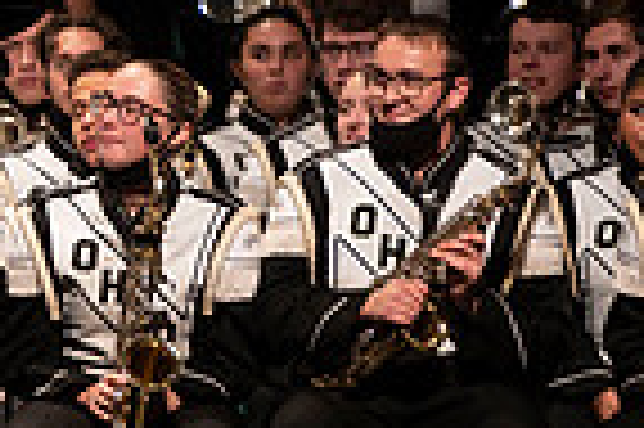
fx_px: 14545
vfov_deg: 1.7
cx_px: -608
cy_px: 212
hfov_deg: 2.5
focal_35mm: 814
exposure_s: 1/500
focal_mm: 200
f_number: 2.8
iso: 2500
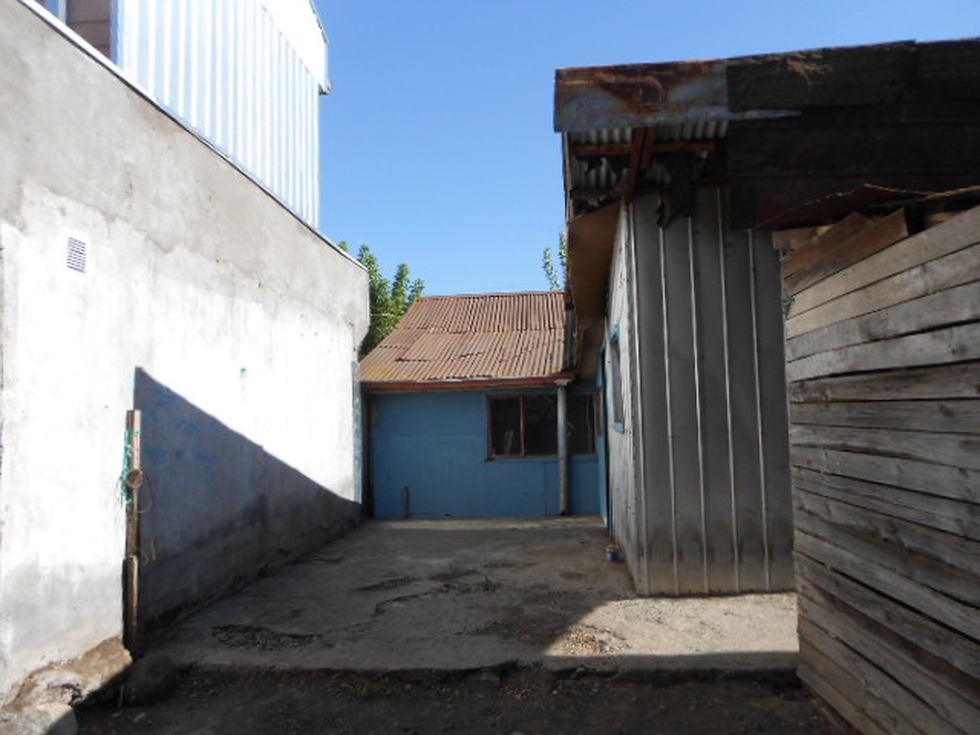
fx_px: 736
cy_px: 368
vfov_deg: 53.1
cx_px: 490
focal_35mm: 26
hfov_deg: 67.3
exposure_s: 1/640
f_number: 3.2
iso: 80
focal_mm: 4.6
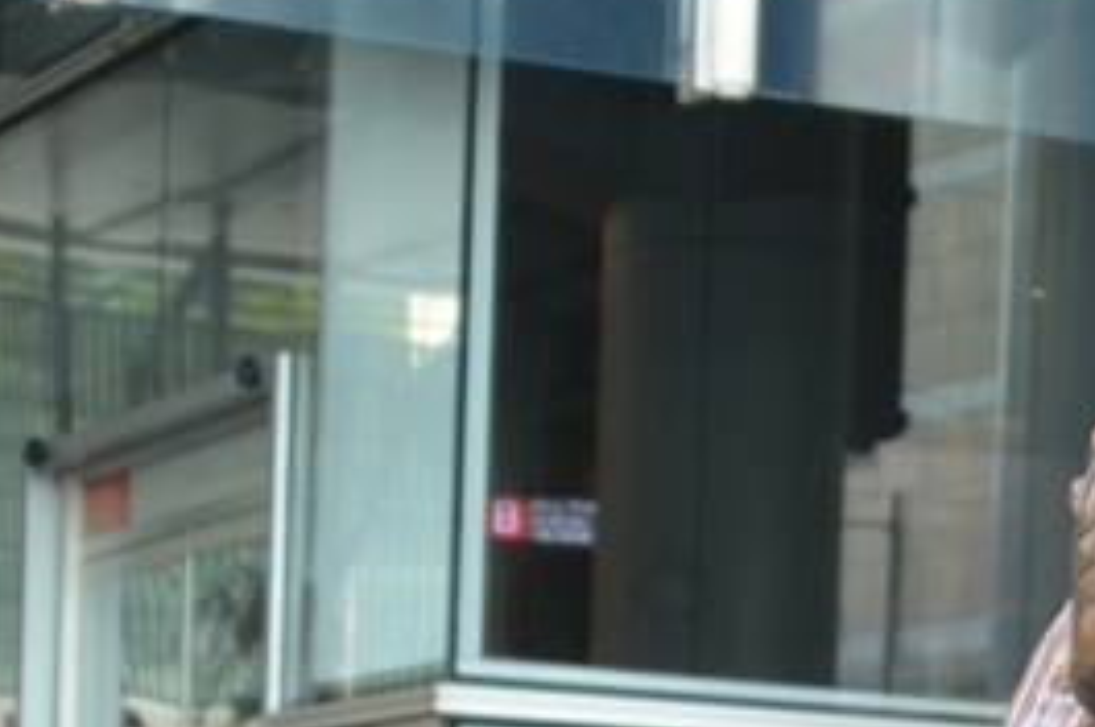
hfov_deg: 11.9
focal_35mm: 162
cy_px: 1206
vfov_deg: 8.2
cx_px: 1806
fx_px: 4921
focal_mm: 28
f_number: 4
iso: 500
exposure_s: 1/60
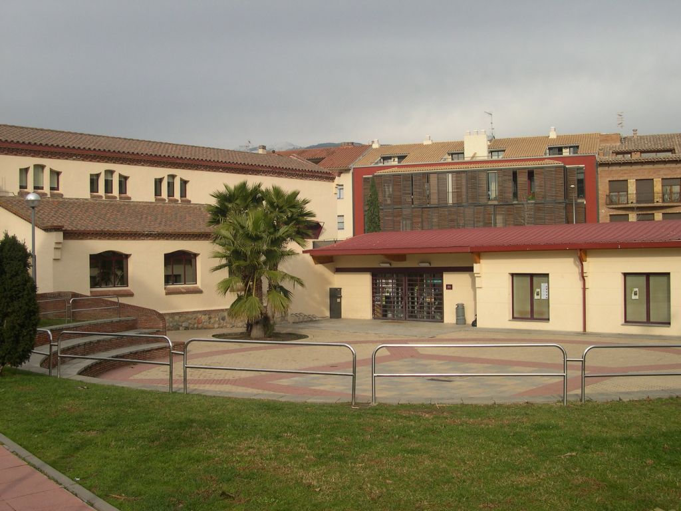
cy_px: 256
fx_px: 748
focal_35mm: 38
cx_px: 340
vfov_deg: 37.7
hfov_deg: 49.0
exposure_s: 1/103
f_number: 7.6
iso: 100
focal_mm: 8
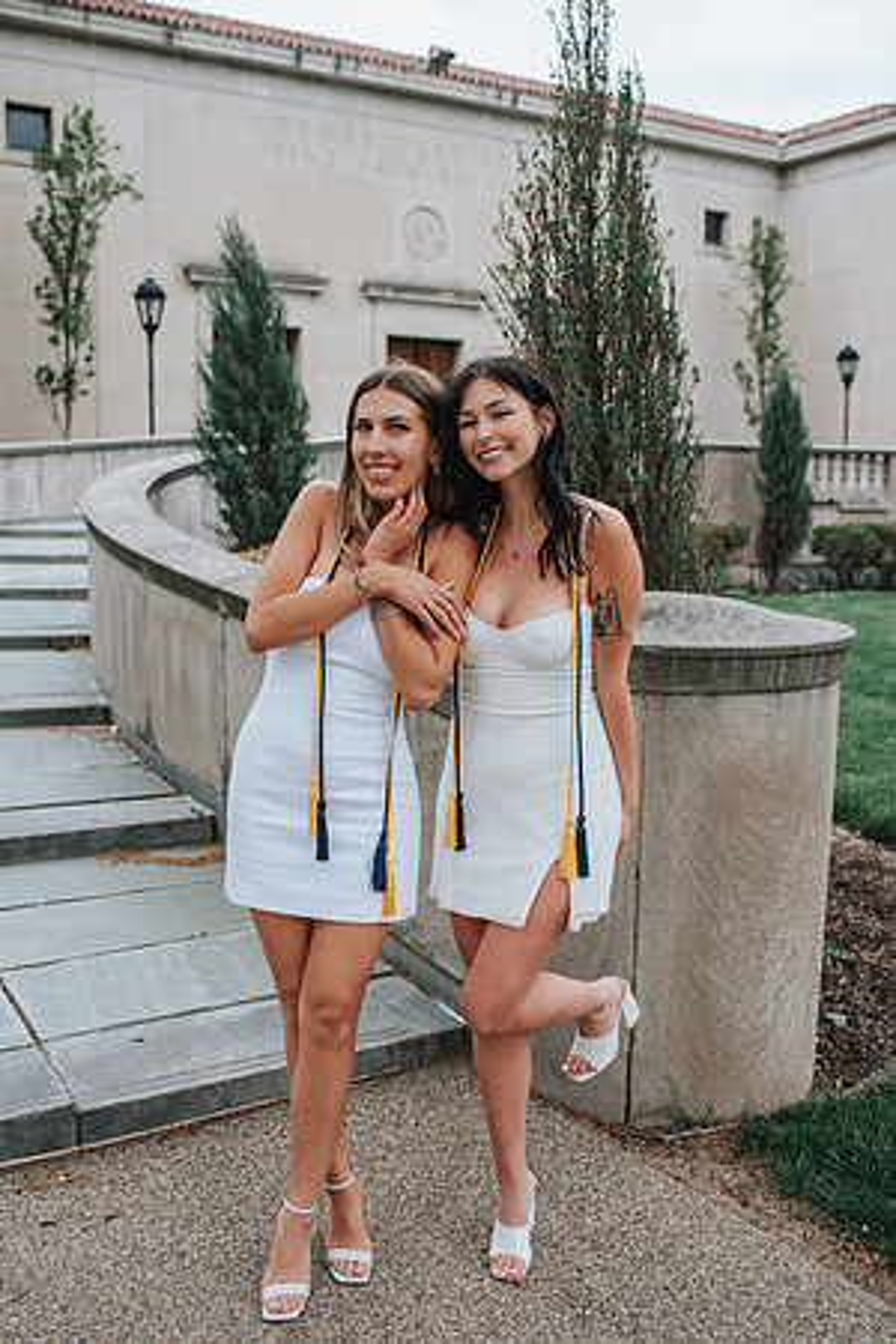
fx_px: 1307
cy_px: 672
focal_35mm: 35
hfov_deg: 37.9
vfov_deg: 54.4
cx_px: 448
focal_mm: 35
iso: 160
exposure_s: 1/500
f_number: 3.5
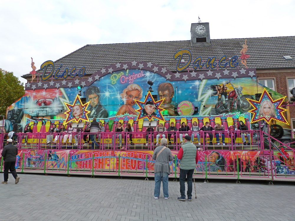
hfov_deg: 69.4
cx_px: 148
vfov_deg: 54.9
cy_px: 110
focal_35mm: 25
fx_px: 213
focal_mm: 4.5
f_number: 4
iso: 100
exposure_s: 1/250
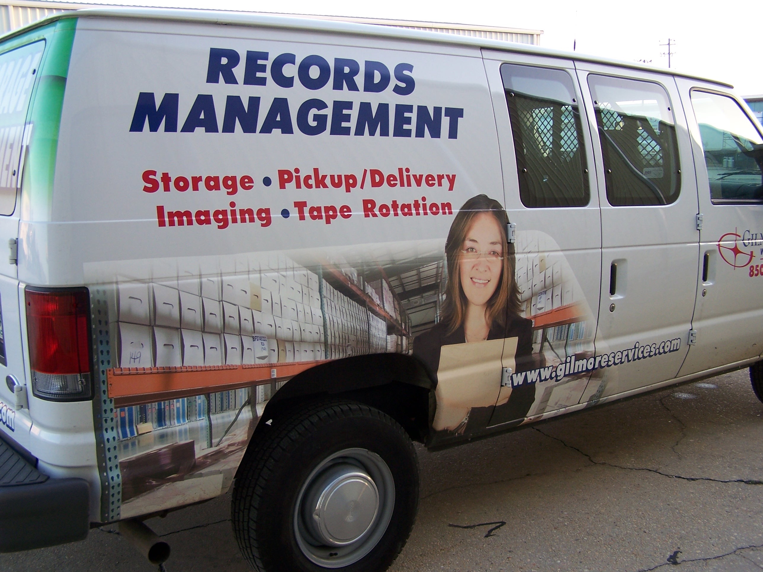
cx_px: 382
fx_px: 838
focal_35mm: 38
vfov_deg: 37.7
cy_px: 286
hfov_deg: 49.0
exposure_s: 1/60
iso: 80
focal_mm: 6.3
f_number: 2.8
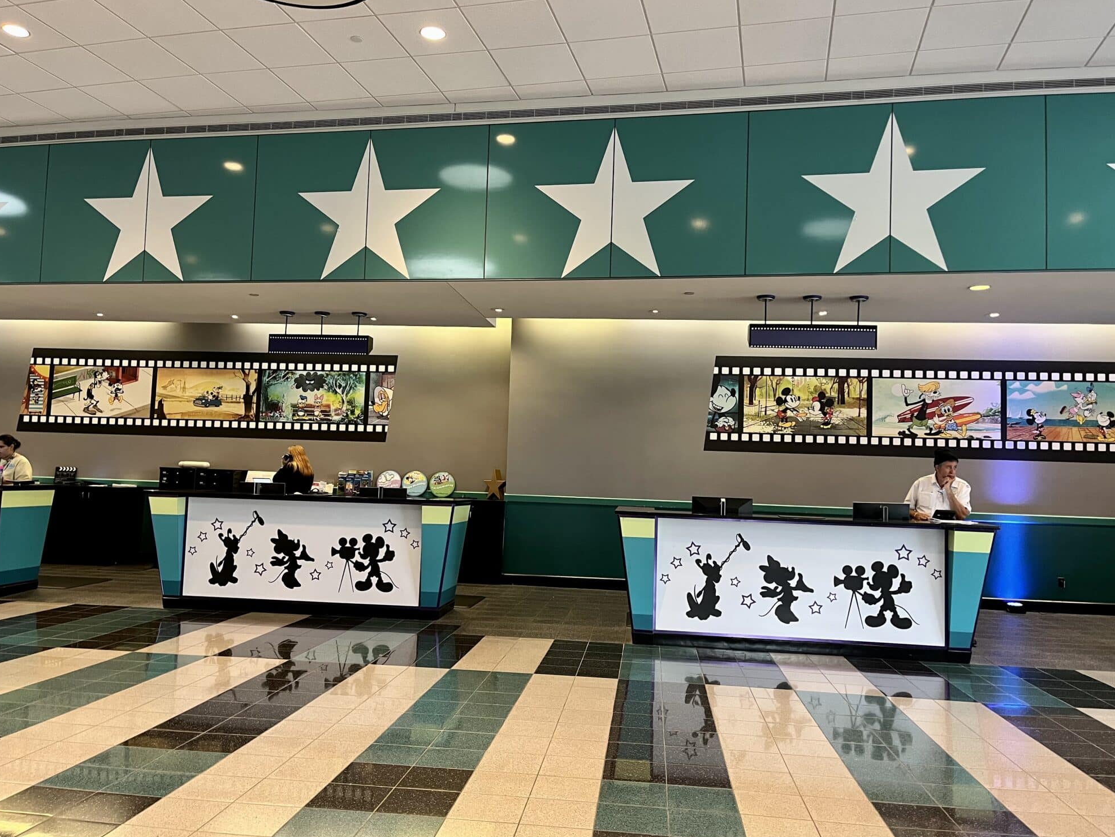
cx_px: 545
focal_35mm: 27
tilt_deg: +4.0
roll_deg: -1.5
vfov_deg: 51.4
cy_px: 415
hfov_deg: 65.3
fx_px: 870
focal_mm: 5.1
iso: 320
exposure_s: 1/60
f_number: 1.6
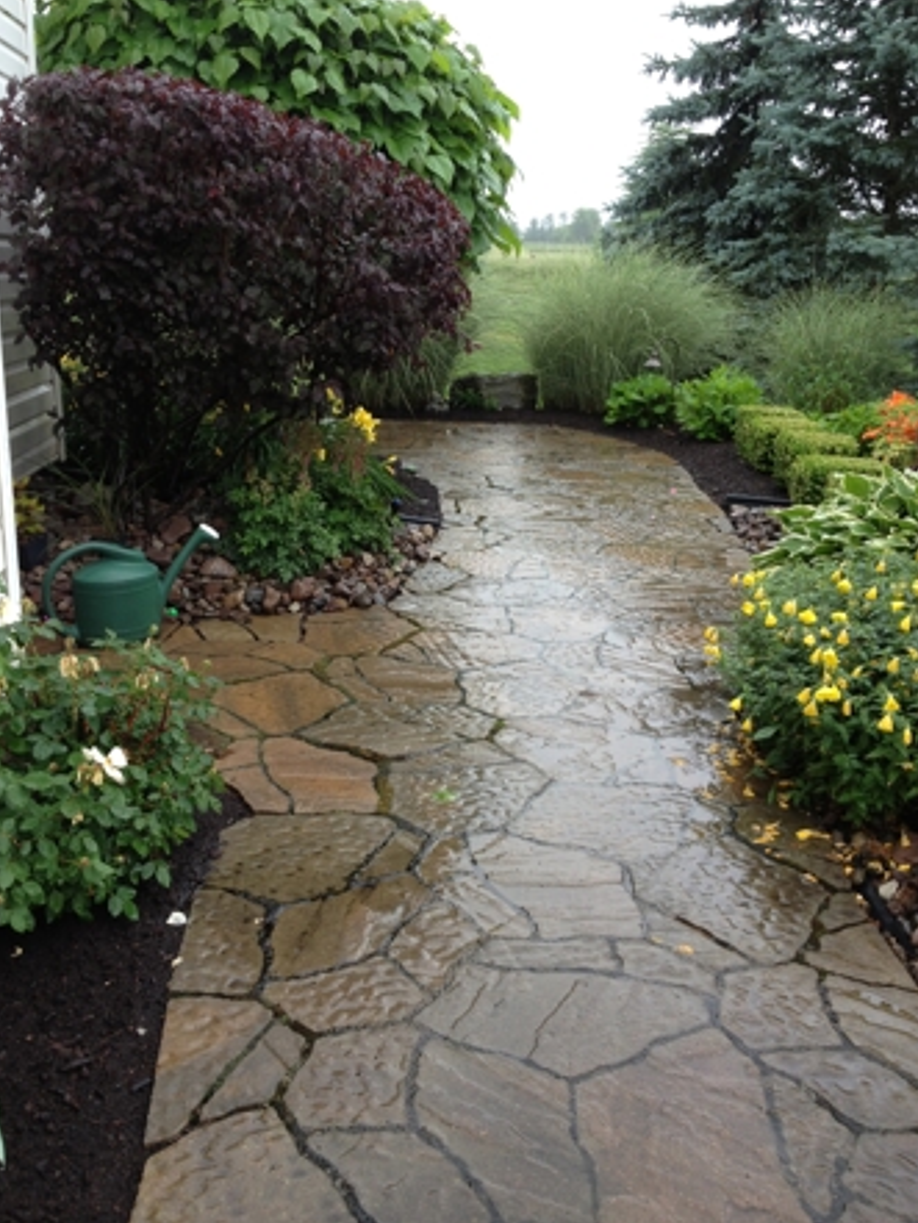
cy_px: 591
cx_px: 452
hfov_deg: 38.7
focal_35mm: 37
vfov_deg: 50.1
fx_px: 1308
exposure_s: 1/60
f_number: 2.4
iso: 50
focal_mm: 4.28
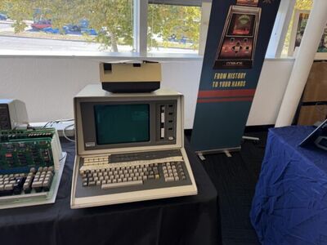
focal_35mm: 24
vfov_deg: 56.8
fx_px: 227
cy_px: 122
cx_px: 164
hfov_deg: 71.6
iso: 125
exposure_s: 1/121
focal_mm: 6.76
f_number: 1.78
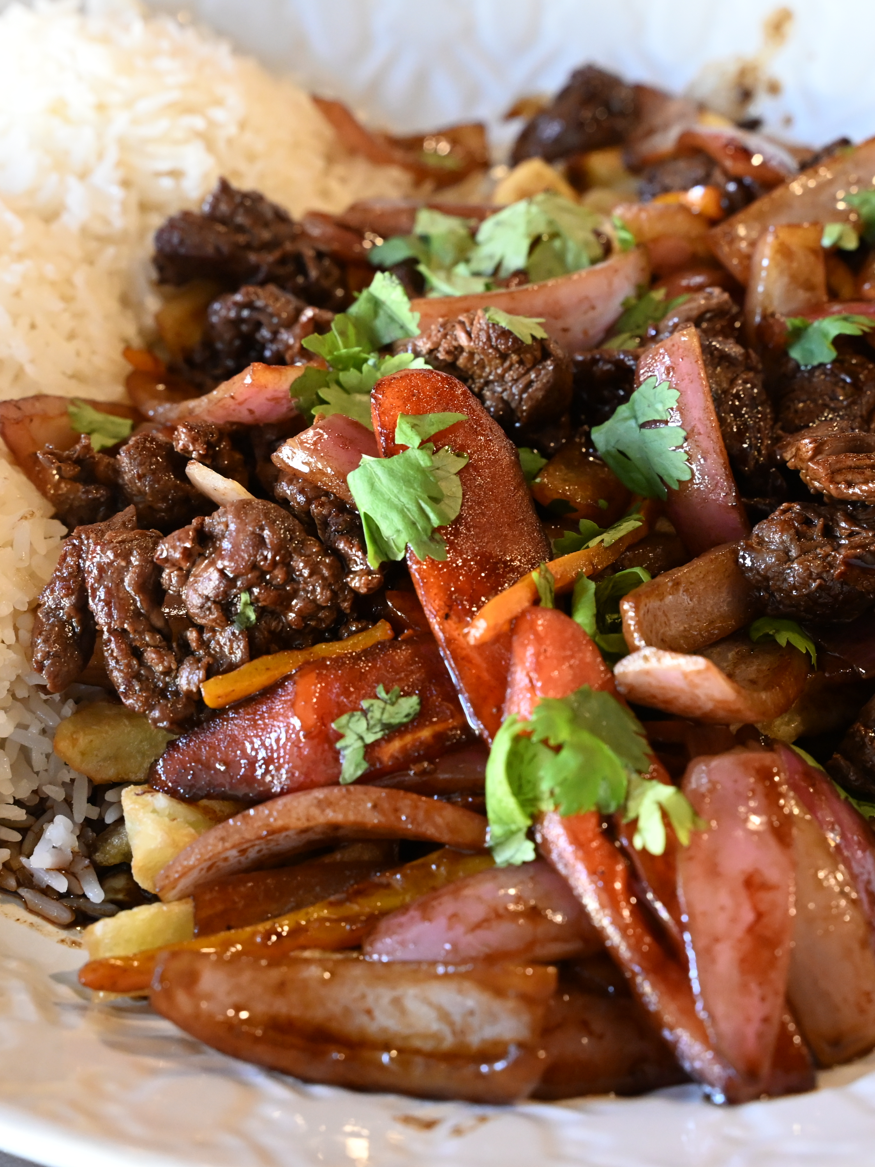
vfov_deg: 30.3
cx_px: 473
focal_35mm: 64
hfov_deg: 22.9
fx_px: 2157
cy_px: 582
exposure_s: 1/60
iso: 4000
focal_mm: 44
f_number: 6.3
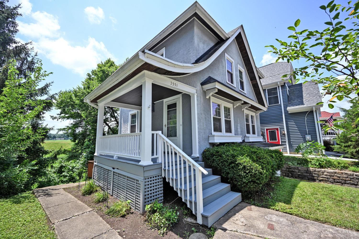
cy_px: 120
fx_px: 140
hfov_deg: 104.3
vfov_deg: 81.2
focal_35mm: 14
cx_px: 180
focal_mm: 14
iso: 100
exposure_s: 1/250
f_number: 5.6
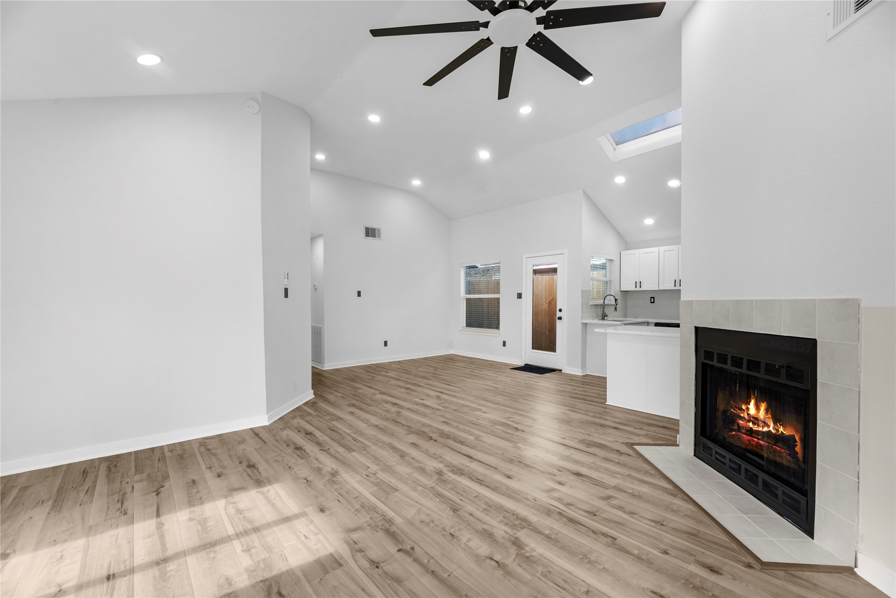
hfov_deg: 104.2
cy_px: 299
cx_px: 448
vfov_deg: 81.2
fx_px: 349
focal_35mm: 14
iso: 250
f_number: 9
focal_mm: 14
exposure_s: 1/320
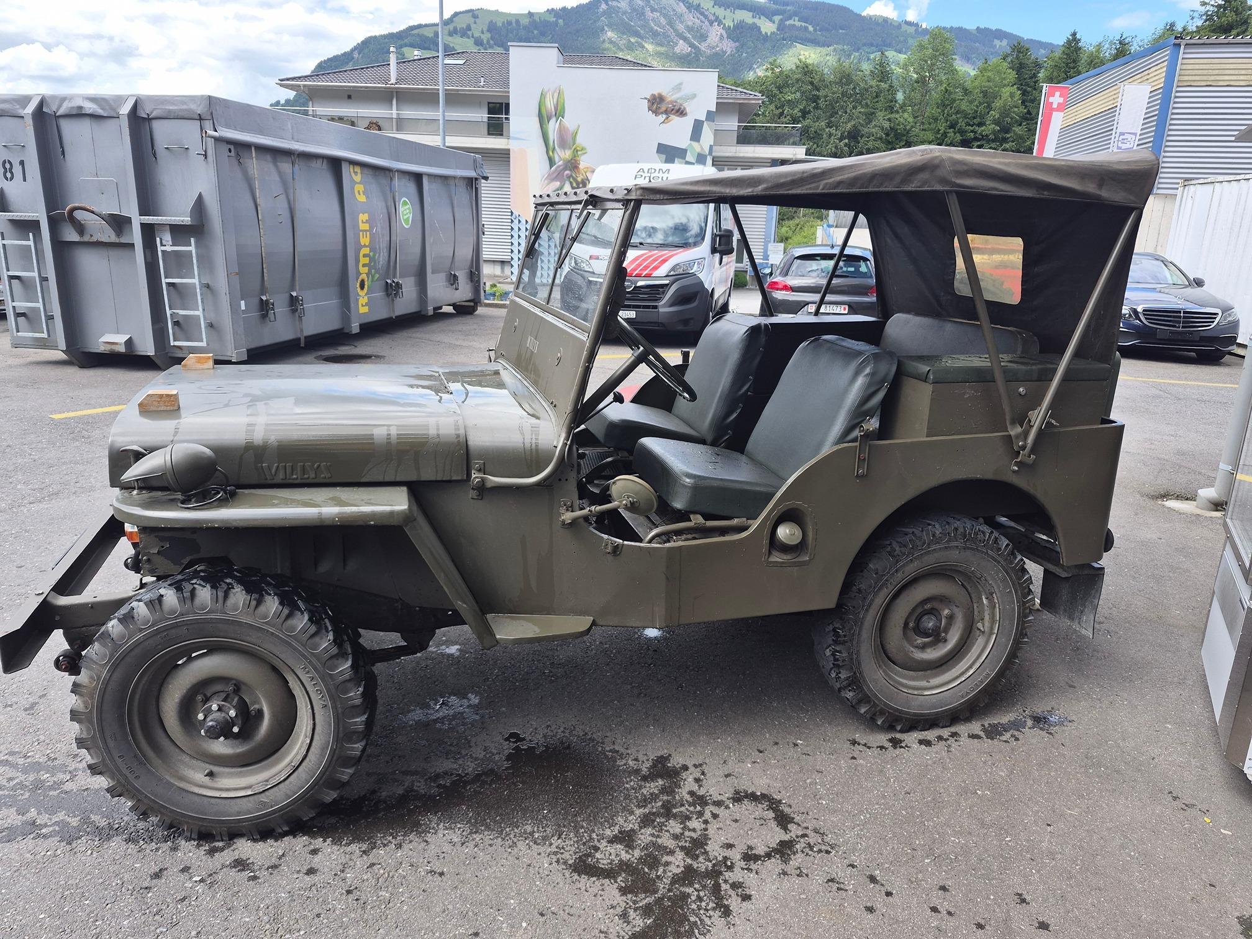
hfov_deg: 73.9
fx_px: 832
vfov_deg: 58.9
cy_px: 470
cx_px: 626
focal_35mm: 23
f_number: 1.8
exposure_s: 1/628
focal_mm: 5.4
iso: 25
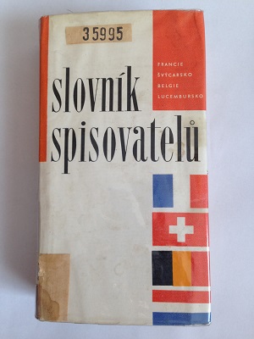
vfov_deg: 55.4
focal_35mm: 33
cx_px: 127
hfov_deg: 42.9
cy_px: 170
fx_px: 323
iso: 50
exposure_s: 1/60
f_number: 2.4
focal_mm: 4.12
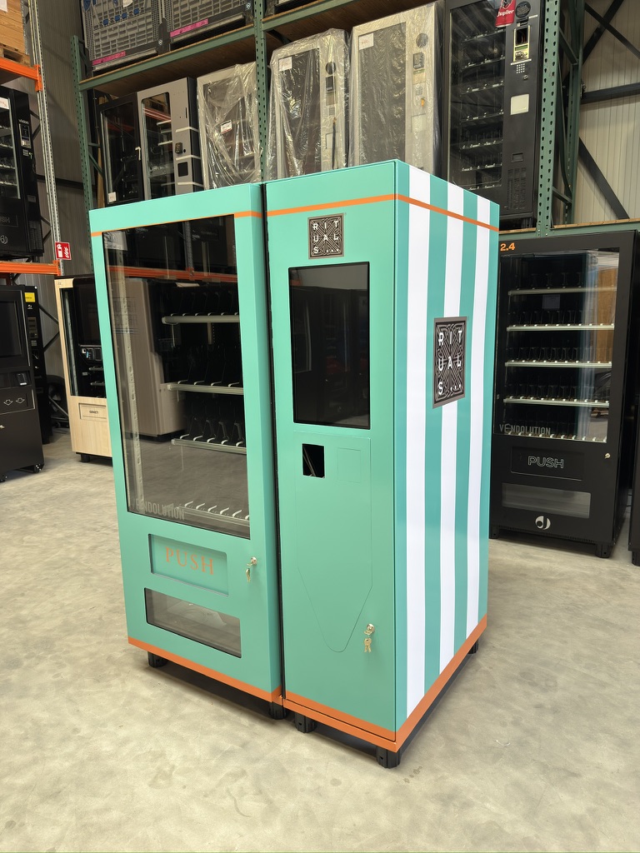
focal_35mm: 24
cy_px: 426
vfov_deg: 71.6
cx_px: 320
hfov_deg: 56.8
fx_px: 592
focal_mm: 6.76
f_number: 1.78
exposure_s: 1/121
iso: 80
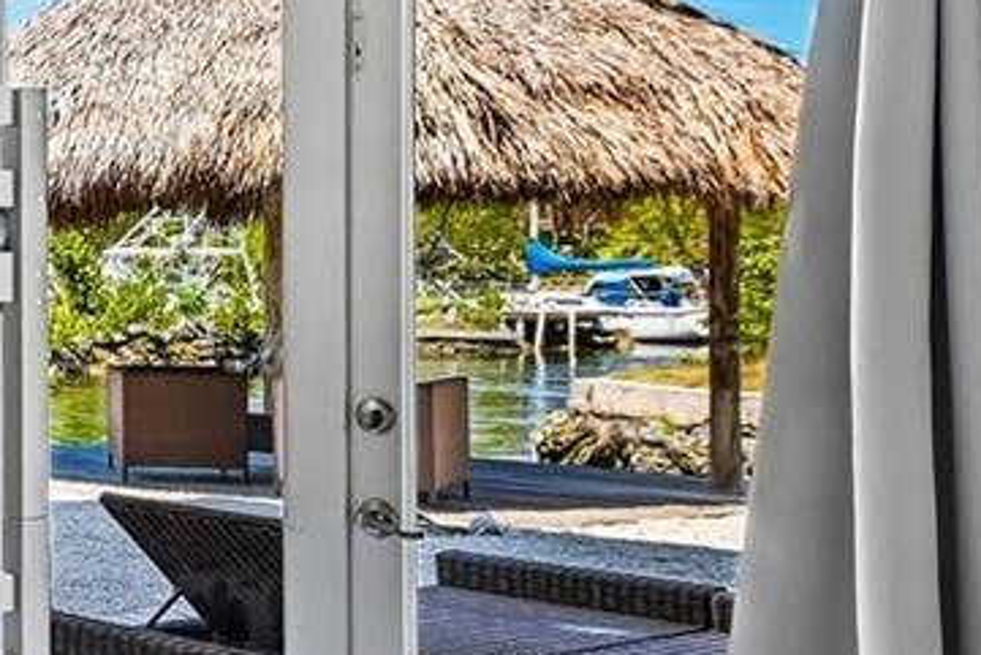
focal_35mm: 62
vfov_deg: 21.9
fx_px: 1690
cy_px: 269
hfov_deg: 22.3
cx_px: -701
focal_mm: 14
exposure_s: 1/25
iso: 100
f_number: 6.3
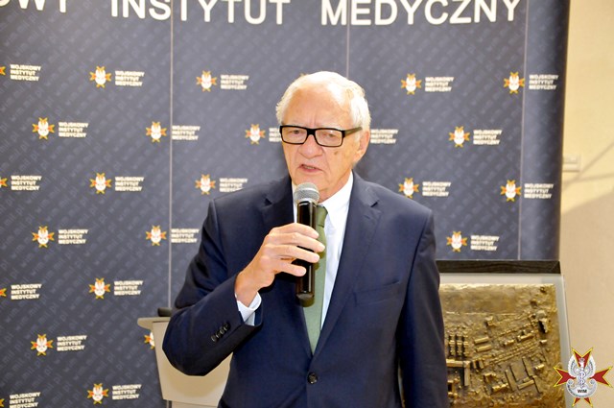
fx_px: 1124
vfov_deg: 20.6
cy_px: 204
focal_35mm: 66
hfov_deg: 30.5
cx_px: 307
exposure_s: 1/60
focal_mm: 44
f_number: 4.8
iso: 2500
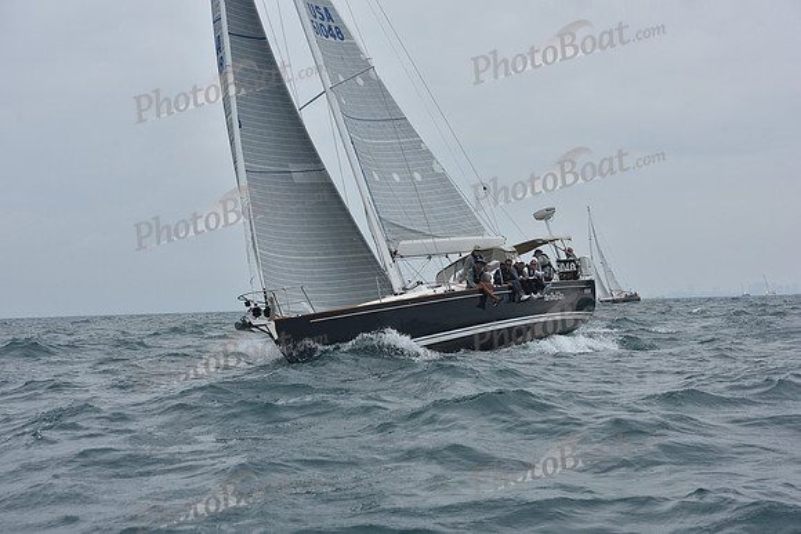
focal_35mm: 70
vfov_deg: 19.5
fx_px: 1558
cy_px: 267
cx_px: 400
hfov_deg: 28.8
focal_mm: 70
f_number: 9
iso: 250
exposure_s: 1/800
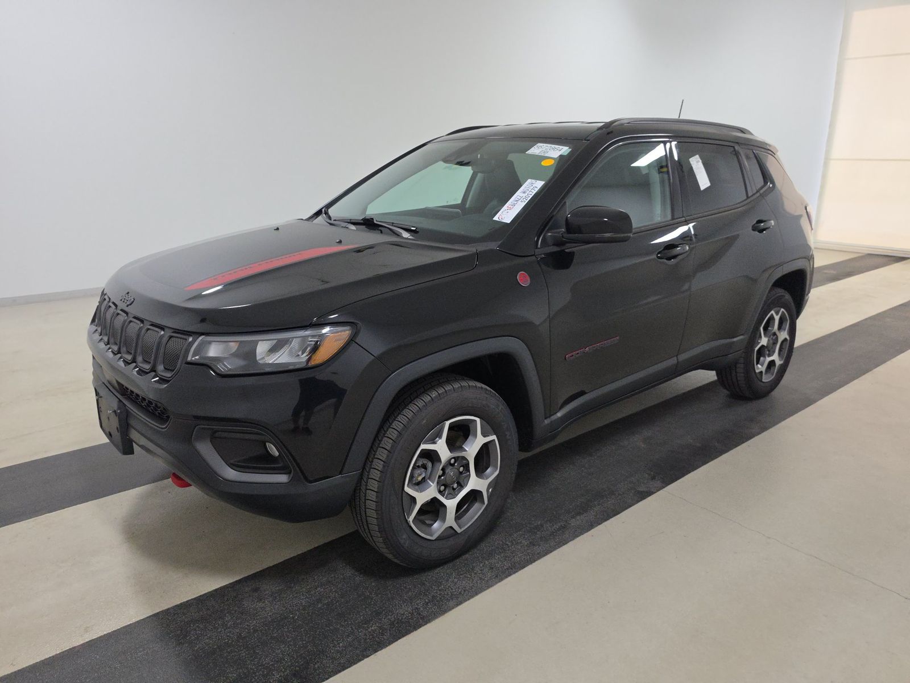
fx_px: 605
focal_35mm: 23
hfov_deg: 73.9
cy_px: 342
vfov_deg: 58.9
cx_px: 455
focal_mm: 6.5
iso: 287
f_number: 1.4
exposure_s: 1/100
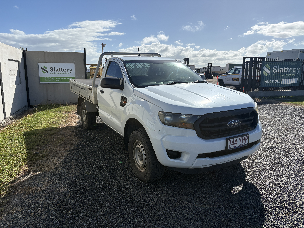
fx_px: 228
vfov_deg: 53.1
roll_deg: +0.1
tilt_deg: -6.8
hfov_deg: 67.3
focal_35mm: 26
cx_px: 152
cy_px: 114
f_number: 1.6
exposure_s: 1/6993
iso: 50
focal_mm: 5.96
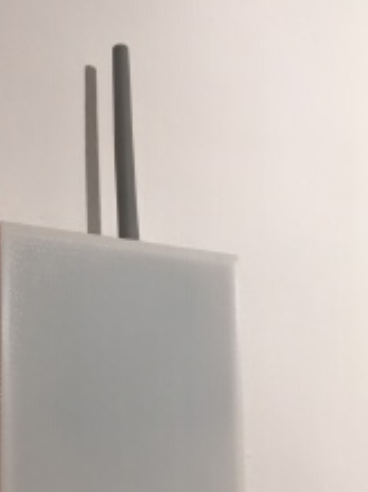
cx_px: 90
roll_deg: +0.6
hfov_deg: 27.1
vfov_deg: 36.0
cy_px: 306
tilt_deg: +9.0
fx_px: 752
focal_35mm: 53
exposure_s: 1/33
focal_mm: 4.15
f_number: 2.2
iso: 40
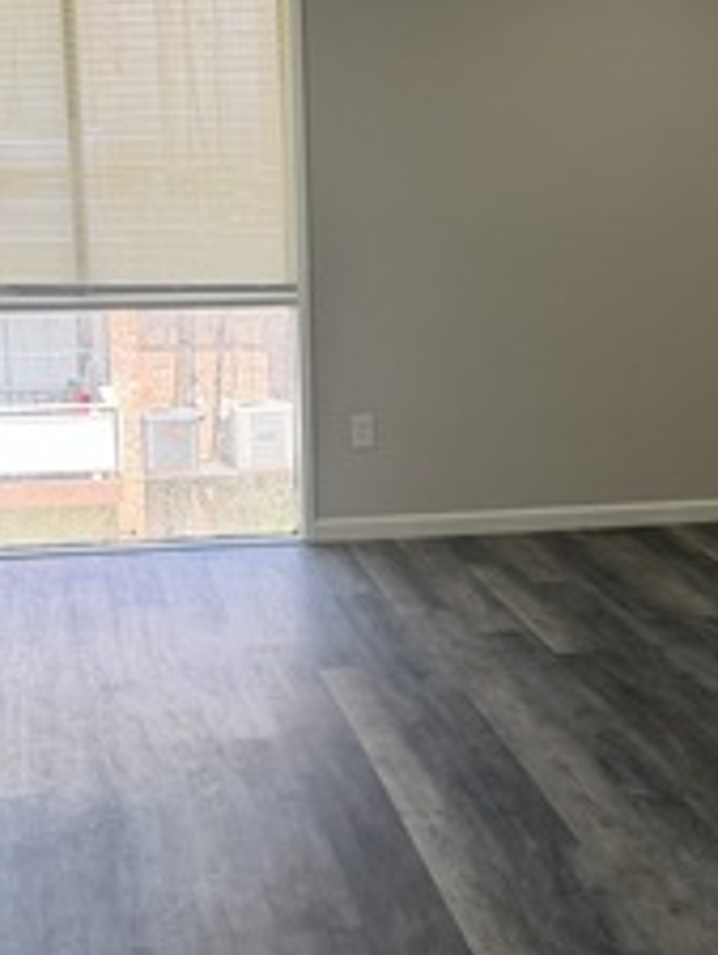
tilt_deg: -12.3
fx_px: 1962
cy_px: 524
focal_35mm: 71
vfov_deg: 27.4
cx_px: 472
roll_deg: -0.1
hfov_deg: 20.7
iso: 80
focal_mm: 6.76
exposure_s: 1/294
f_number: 1.78
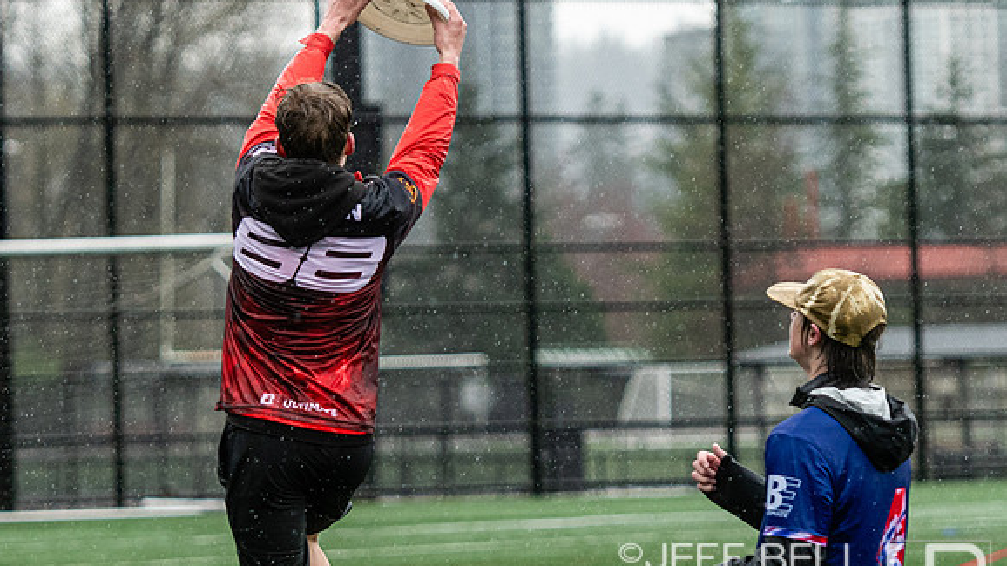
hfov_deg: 7.2
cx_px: 357
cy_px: 495
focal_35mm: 299
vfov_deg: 4.1
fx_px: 7983
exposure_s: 1/1000
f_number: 2.8
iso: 900
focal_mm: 116
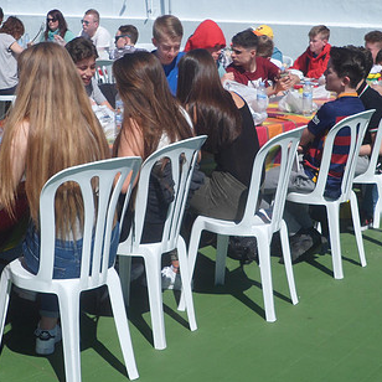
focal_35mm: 70
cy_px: 171
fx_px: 874
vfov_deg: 24.6
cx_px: 174
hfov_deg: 24.6
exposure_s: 1/1500
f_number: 4.2
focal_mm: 7.8
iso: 80
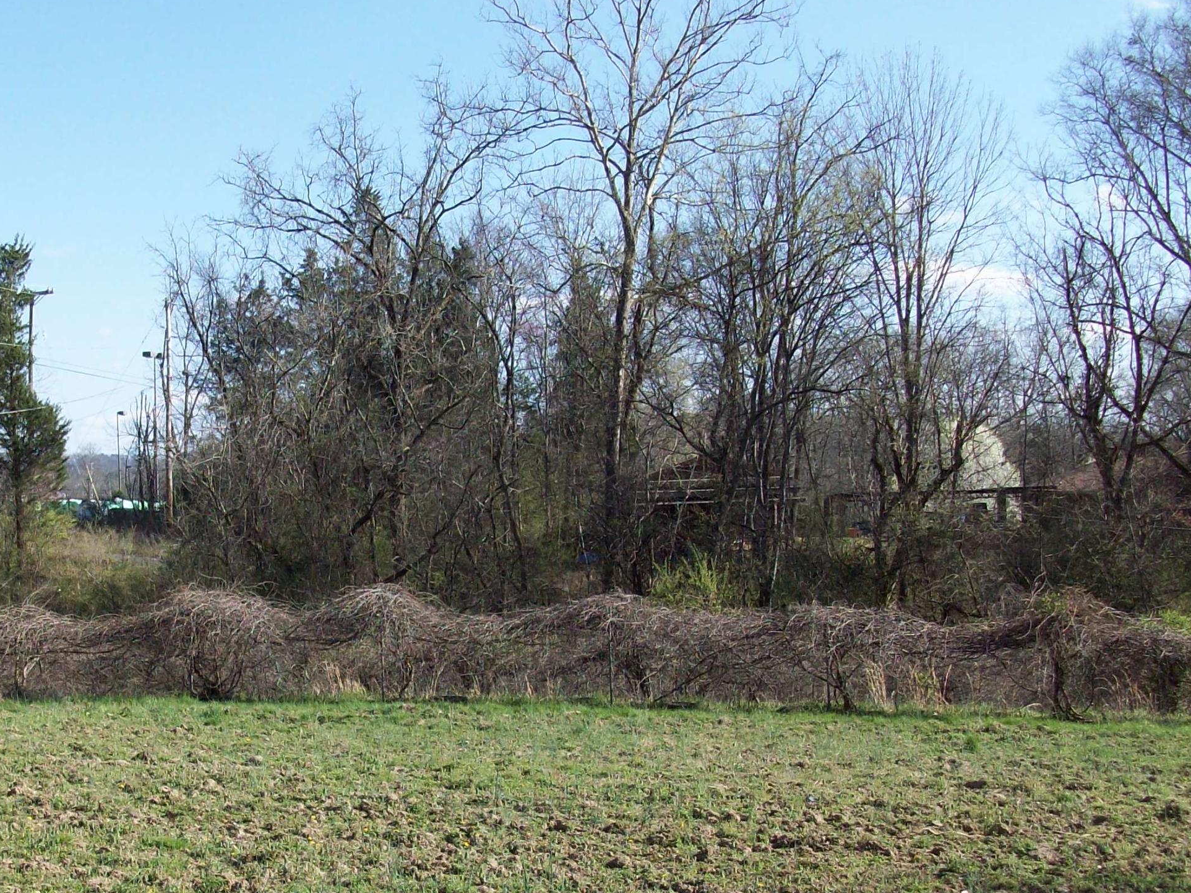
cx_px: 371
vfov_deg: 27.4
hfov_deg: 35.7
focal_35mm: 53
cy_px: 589
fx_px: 1823
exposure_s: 1/597
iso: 64
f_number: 2.8
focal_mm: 5.7
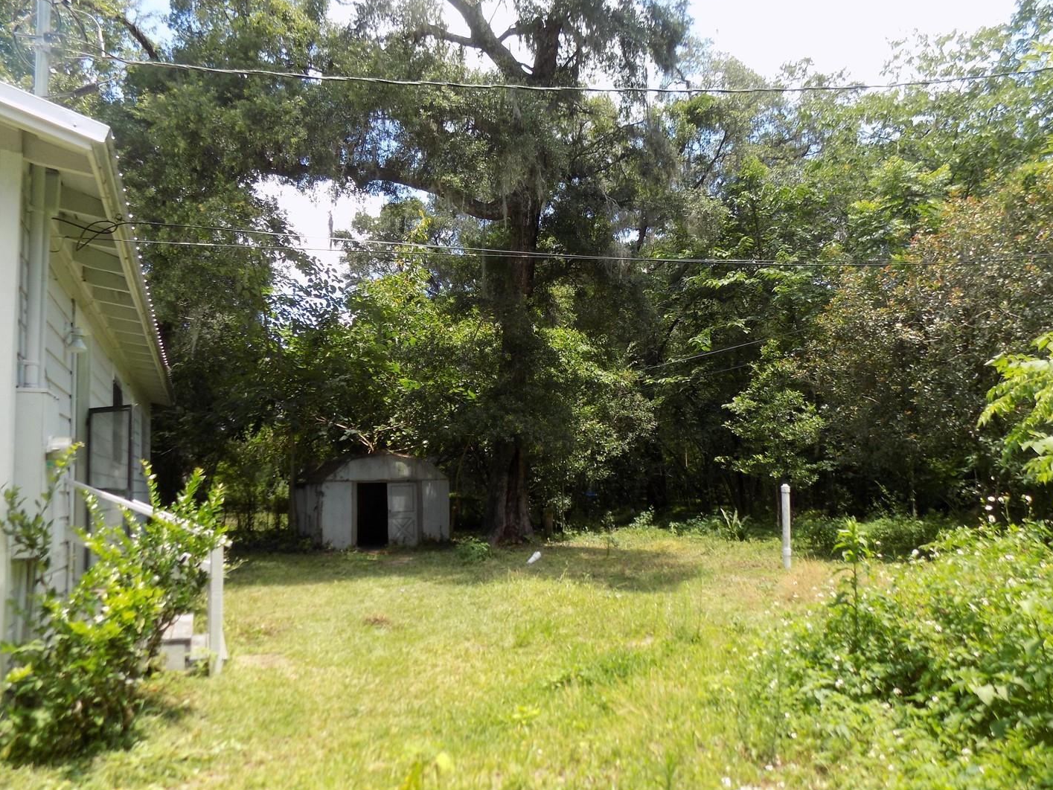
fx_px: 791
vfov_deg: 53.0
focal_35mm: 26
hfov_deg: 67.3
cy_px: 436
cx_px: 547
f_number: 3.1
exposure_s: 1/250
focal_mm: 4
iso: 80
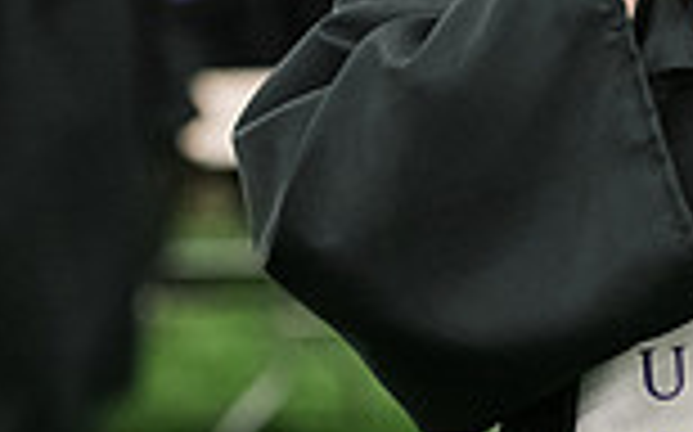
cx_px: 801
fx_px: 6662
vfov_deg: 3.7
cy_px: -214
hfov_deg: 5.9
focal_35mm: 353
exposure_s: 1/200
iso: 4000
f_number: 3.5
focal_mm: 92
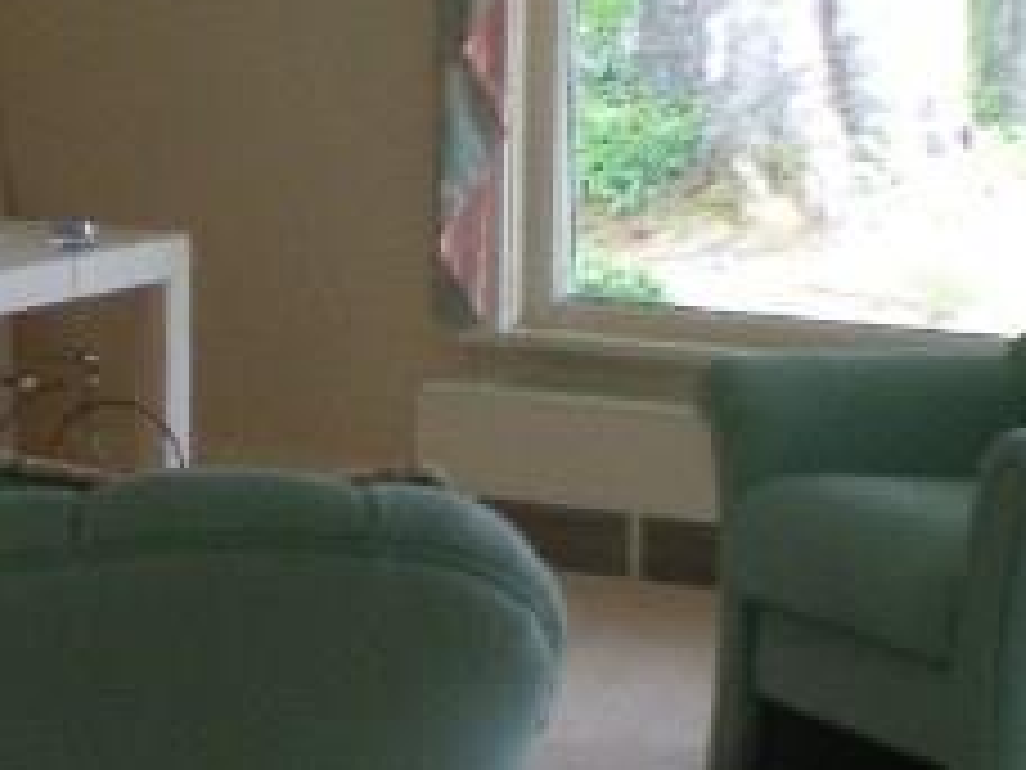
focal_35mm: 171
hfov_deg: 11.5
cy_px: 432
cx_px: 135
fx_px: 5068
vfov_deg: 8.7
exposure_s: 1/59.7
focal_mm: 6.3
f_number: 3.1
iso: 180
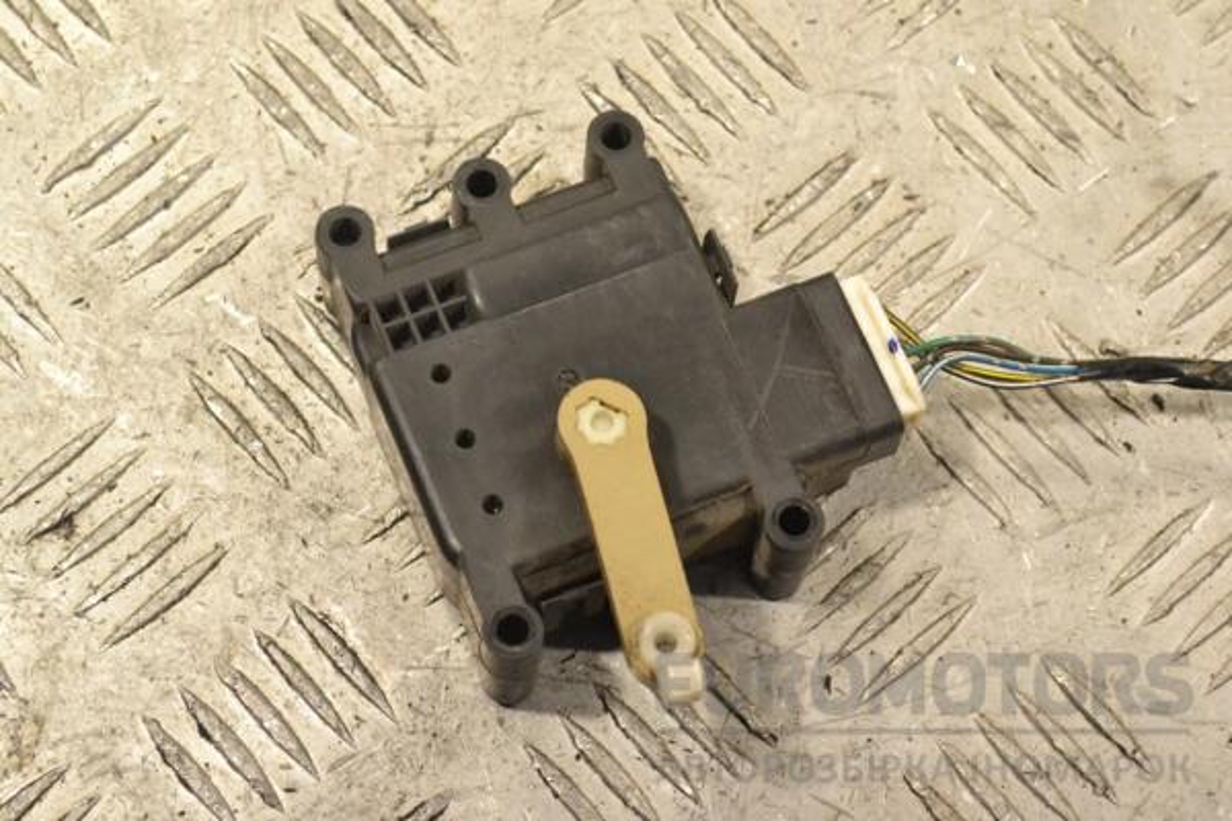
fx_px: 2823
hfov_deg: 24.6
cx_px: 616
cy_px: 410
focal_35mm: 82
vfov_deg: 16.6
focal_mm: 55
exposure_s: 1/320
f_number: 9
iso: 3200
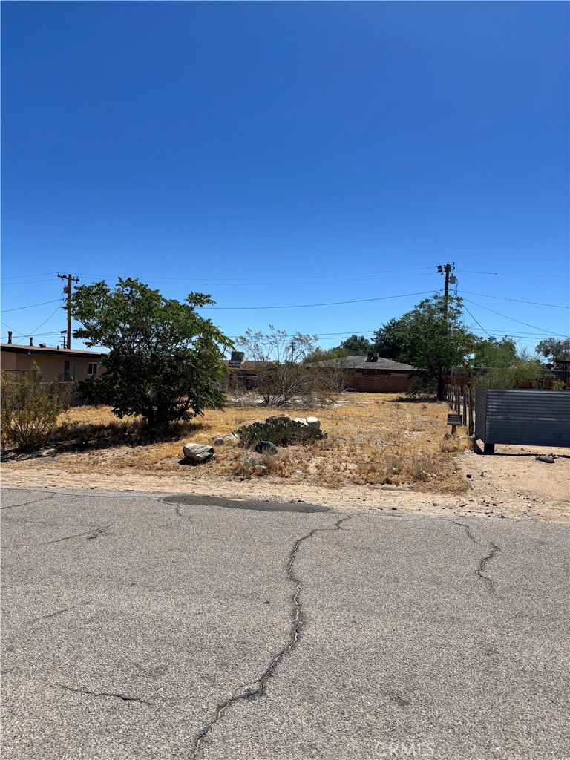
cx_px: 285
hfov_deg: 53.1
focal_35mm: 26
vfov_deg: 67.3
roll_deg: -3.4
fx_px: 571
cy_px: 380
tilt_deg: -0.5
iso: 50
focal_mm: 5.96
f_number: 1.6
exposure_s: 1/5618
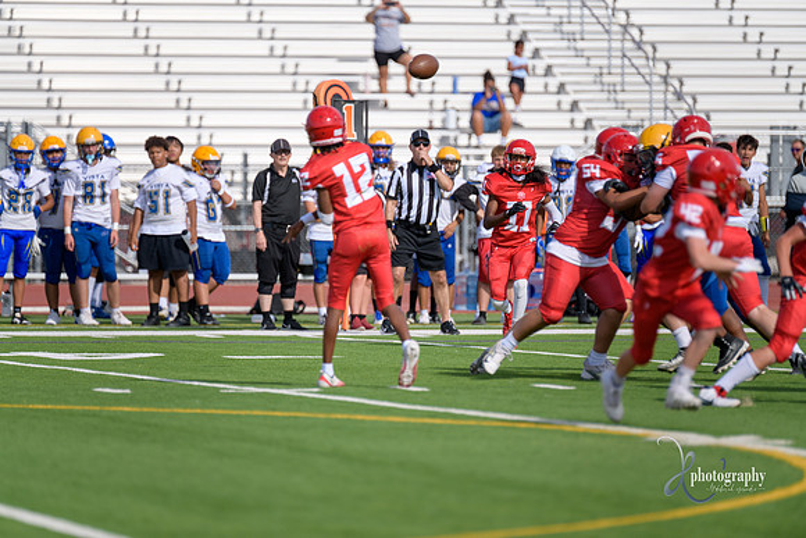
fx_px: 6718
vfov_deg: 4.6
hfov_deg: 6.9
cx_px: 403
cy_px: 269
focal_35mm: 300
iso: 200
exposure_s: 1/3200
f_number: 2.8
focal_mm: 300
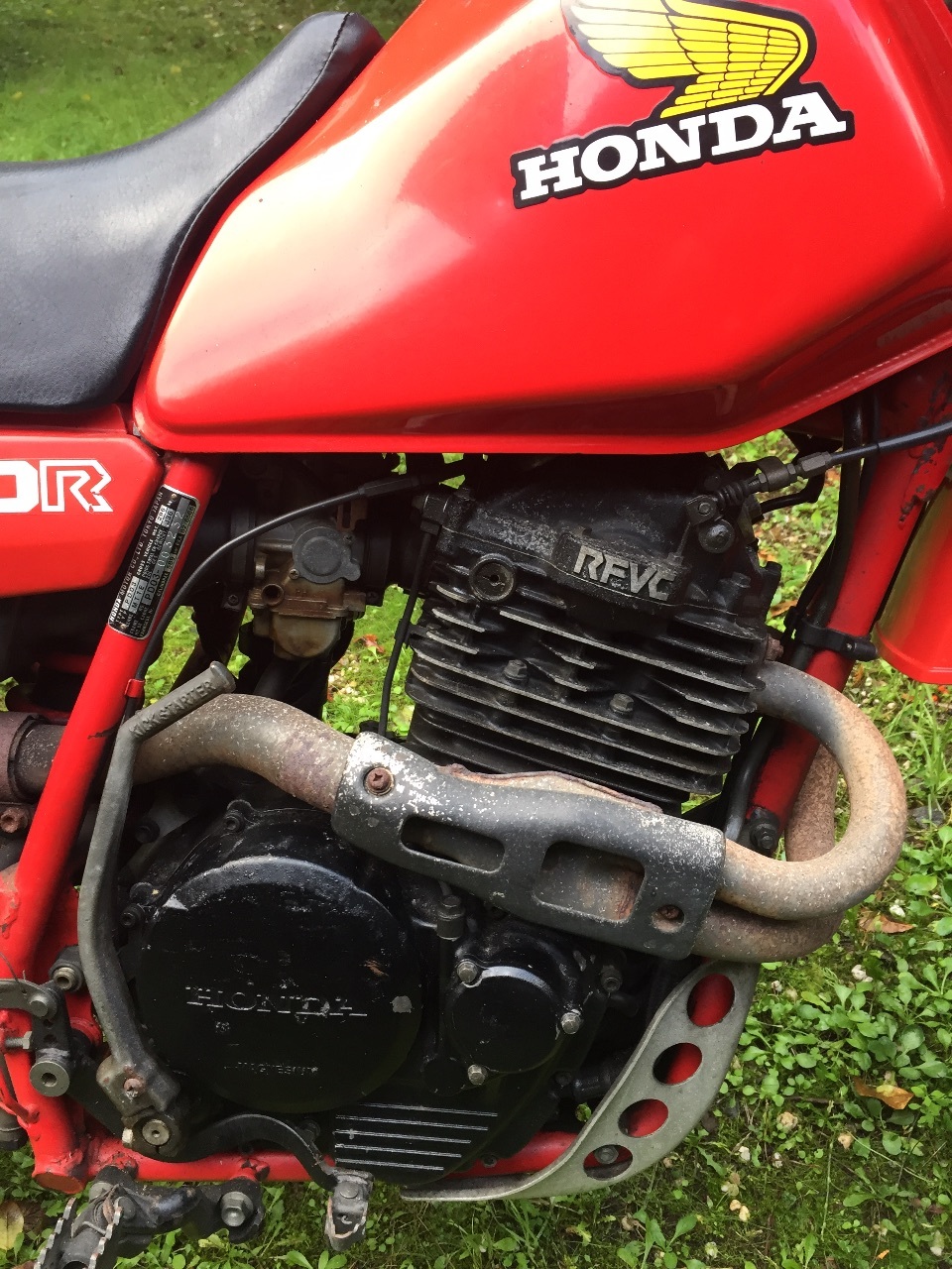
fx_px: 1063
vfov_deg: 61.7
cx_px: 476
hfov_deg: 48.2
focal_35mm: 29
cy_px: 634
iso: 32
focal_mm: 4.15
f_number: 2.2
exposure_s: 1/33
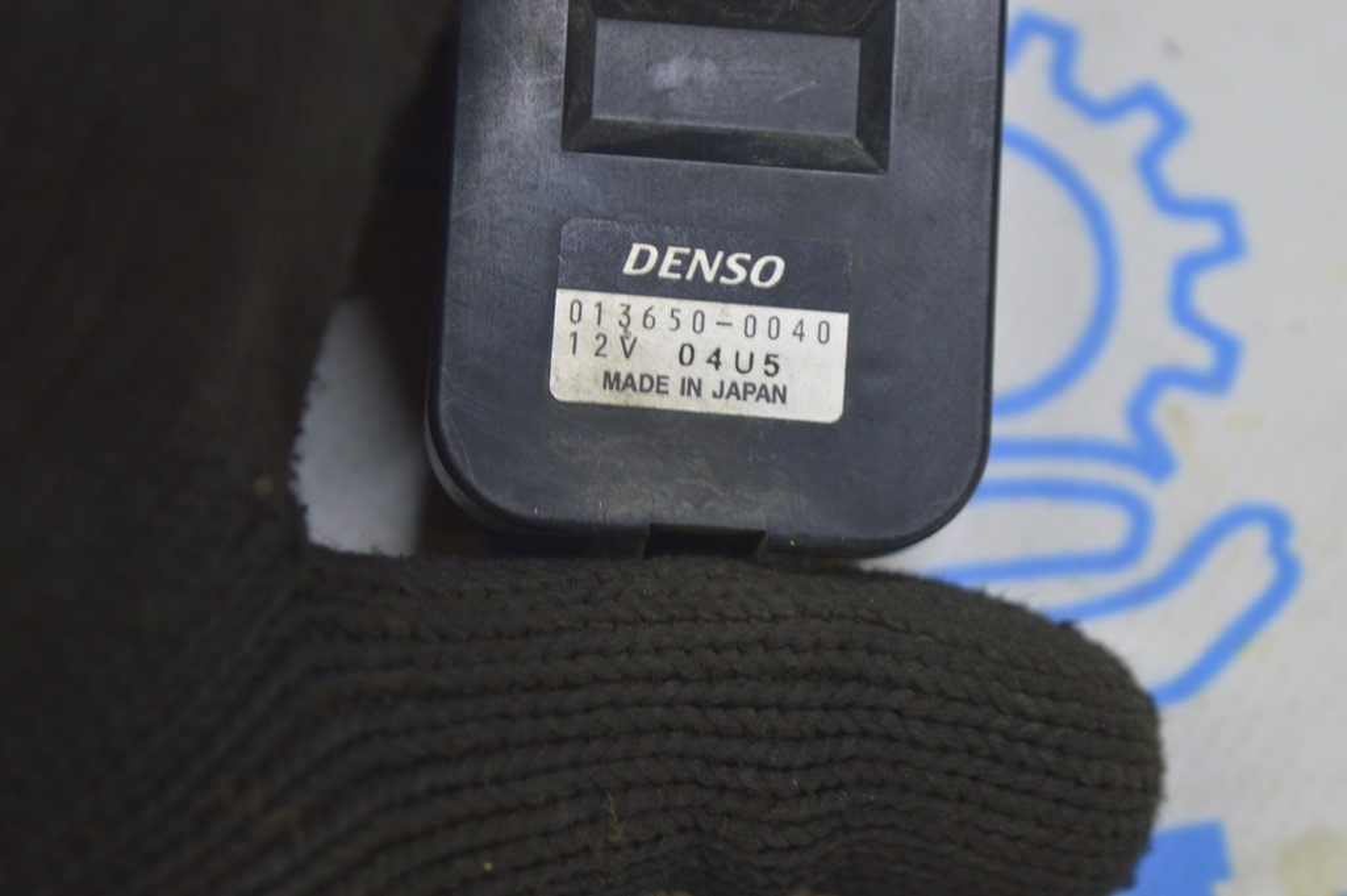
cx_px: 674
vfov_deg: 16.5
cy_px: 448
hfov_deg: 24.6
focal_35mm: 82
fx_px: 3084
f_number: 5.6
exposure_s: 1/20
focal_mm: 55
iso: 400
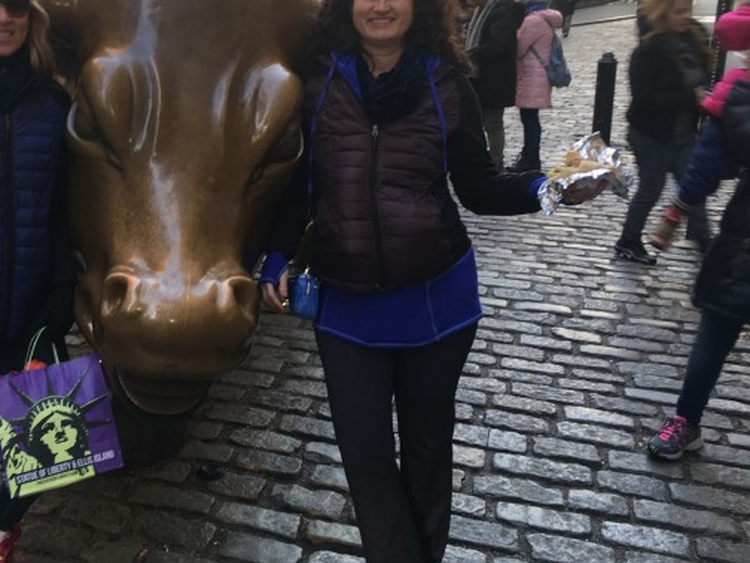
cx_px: 170
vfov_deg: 30.9
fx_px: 997
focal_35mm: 46
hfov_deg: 39.9
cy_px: 137
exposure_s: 1/30
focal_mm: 4.15
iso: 32
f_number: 2.2
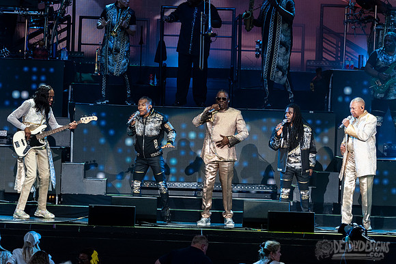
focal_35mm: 298
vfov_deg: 4.6
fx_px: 3283
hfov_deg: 6.9
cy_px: 76
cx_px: 201
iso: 1000
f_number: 5.3
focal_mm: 210
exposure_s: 1/500
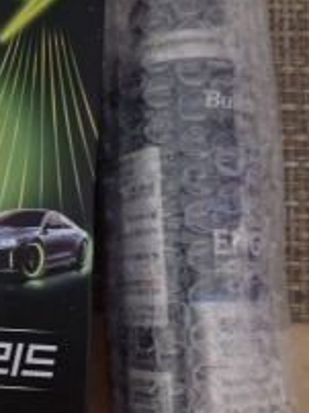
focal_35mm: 41
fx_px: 489
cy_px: 200
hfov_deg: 33.4
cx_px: 35
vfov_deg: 45.8
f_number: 1.7
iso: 800
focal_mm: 6.25
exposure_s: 1/12
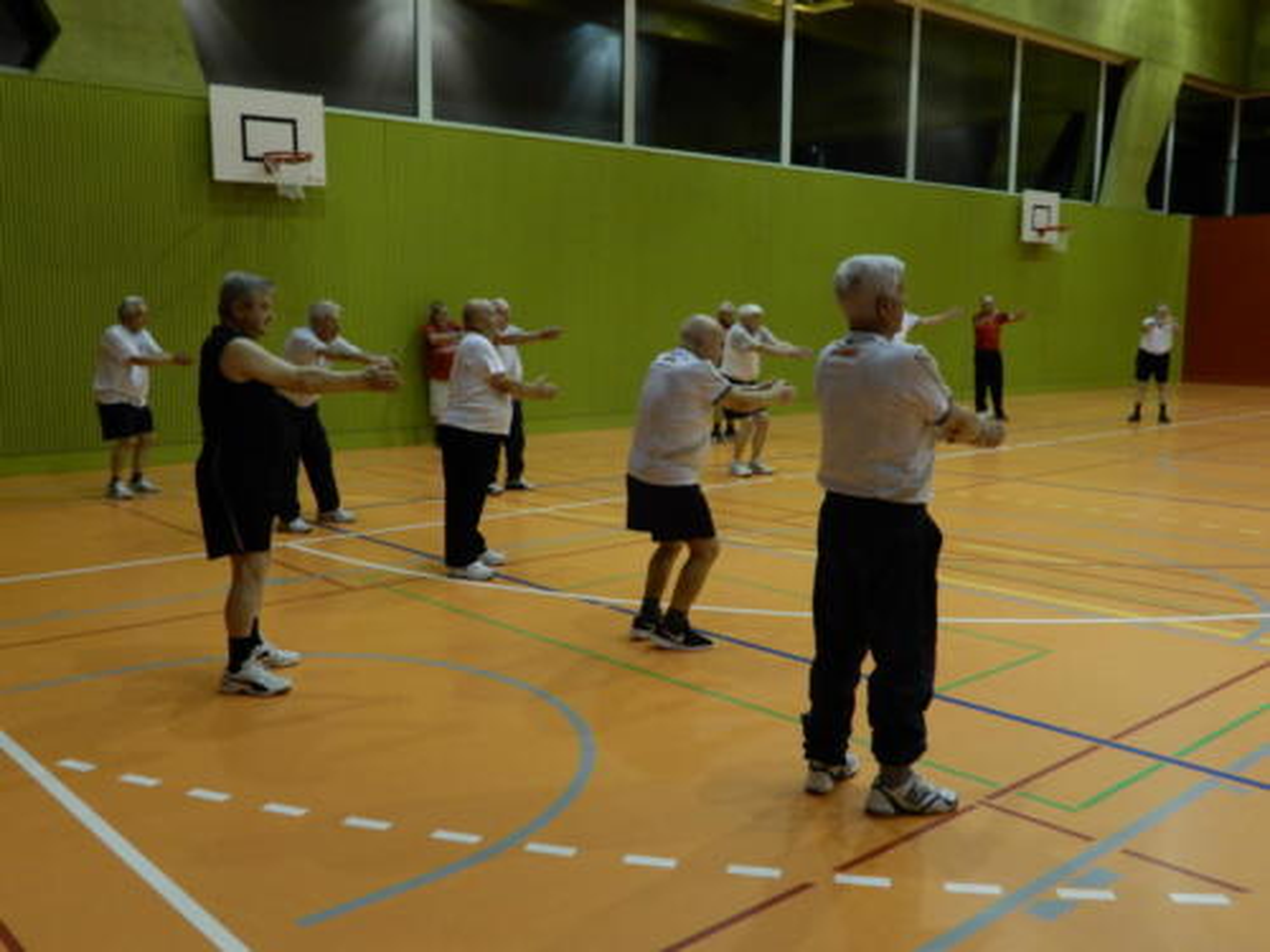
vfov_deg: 40.7
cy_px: 476
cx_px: 635
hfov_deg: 52.6
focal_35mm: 35
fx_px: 1284
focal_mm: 6.2
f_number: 5
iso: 280
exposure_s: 1/30
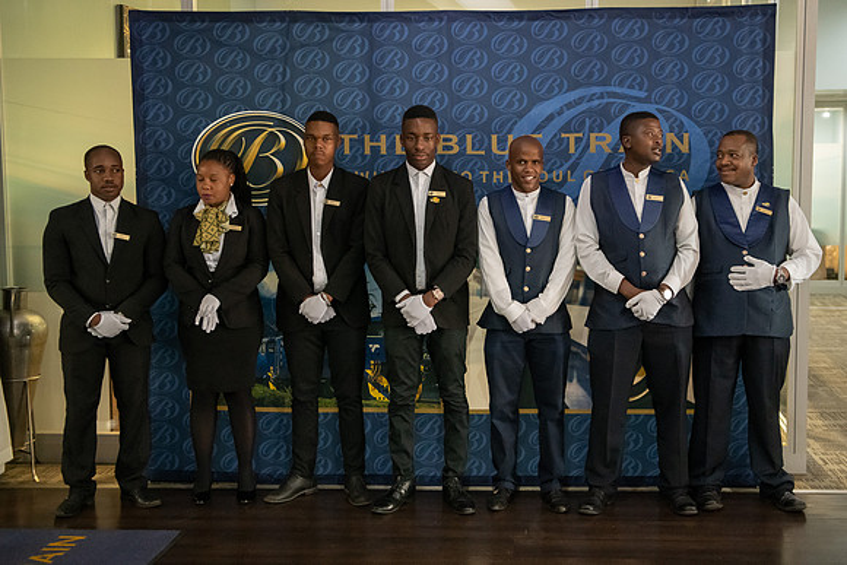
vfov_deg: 28.4
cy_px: 249
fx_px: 1115
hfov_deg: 41.5
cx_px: 478
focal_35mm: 47
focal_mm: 42
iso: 7200
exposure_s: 1/100
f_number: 2.8
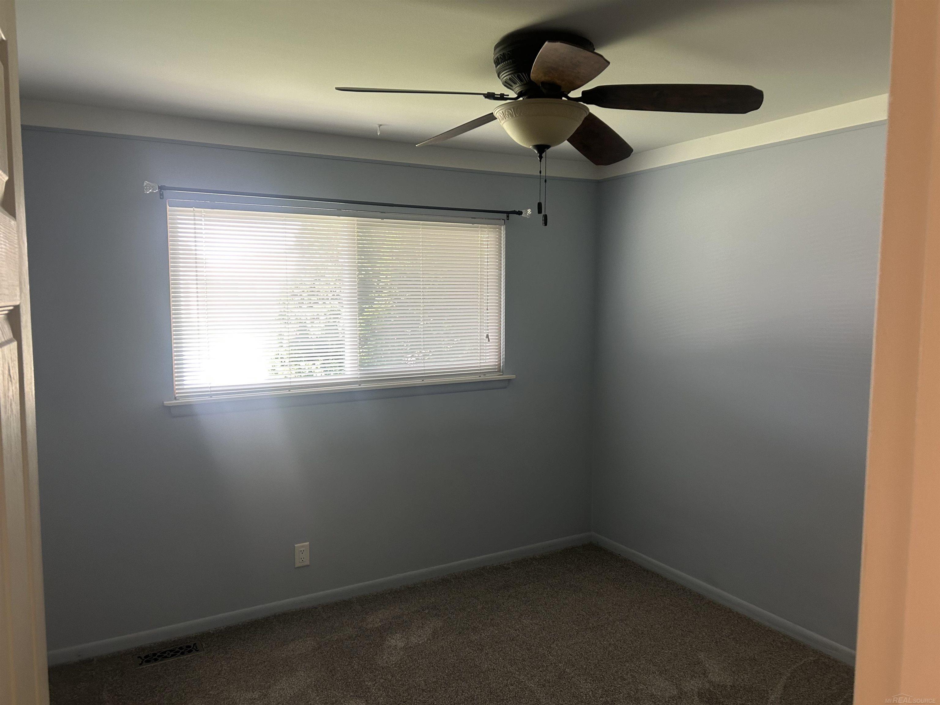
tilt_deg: -4.7
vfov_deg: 53.1
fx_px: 706
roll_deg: +0.9
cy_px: 352
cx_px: 470
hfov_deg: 67.3
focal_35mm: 26
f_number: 1.5
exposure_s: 1/60
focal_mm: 5.7
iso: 100
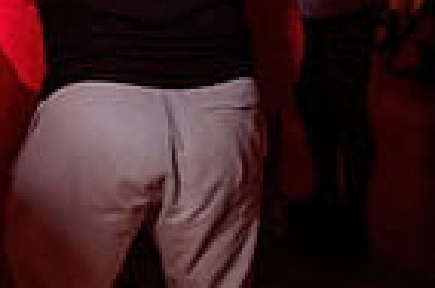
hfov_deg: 14.1
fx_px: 1519
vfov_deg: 10.7
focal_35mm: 126
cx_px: -391
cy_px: -30
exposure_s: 1/60
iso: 1000
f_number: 2.8
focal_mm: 27
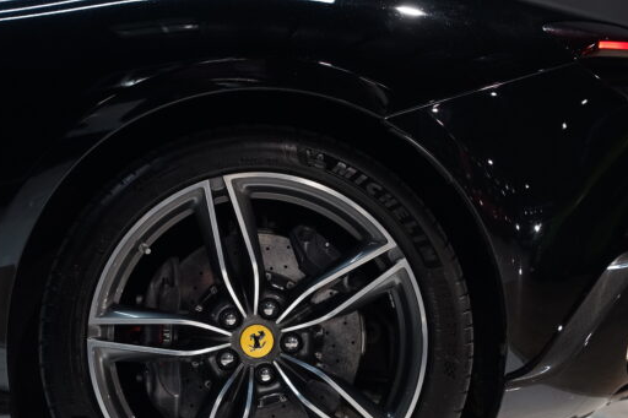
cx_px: 258
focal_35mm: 105
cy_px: 304
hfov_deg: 19.4
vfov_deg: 13.0
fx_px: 1831
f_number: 2.8
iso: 1250
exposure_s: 1/80
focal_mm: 70
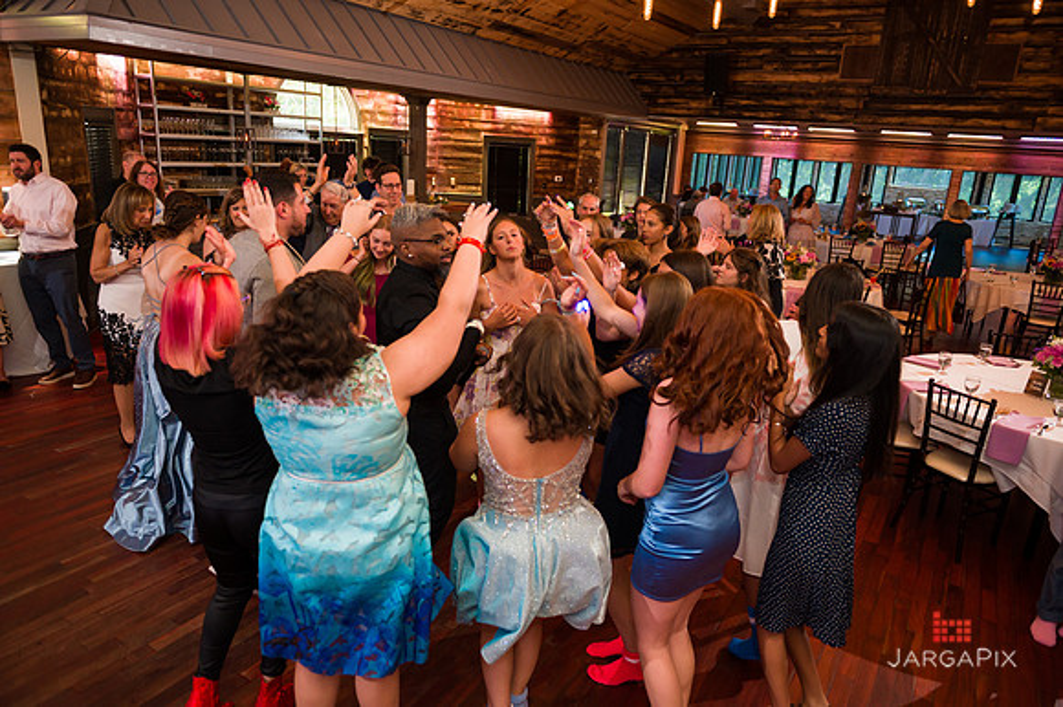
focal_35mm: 24
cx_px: 532
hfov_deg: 73.8
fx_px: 708
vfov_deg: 53.1
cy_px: 354
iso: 1250
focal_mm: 24
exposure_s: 1/125
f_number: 3.2
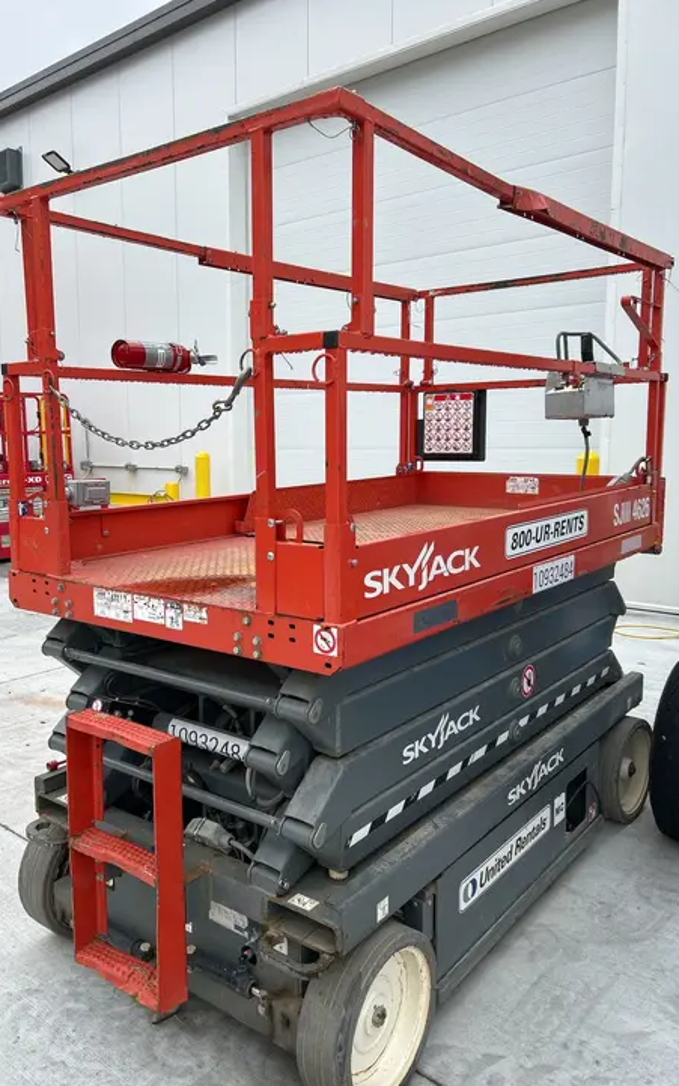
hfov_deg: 44.4
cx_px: 285
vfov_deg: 66.5
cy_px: 544
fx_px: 829
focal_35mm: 28
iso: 50
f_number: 1.5
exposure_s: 1/1869
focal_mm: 5.7
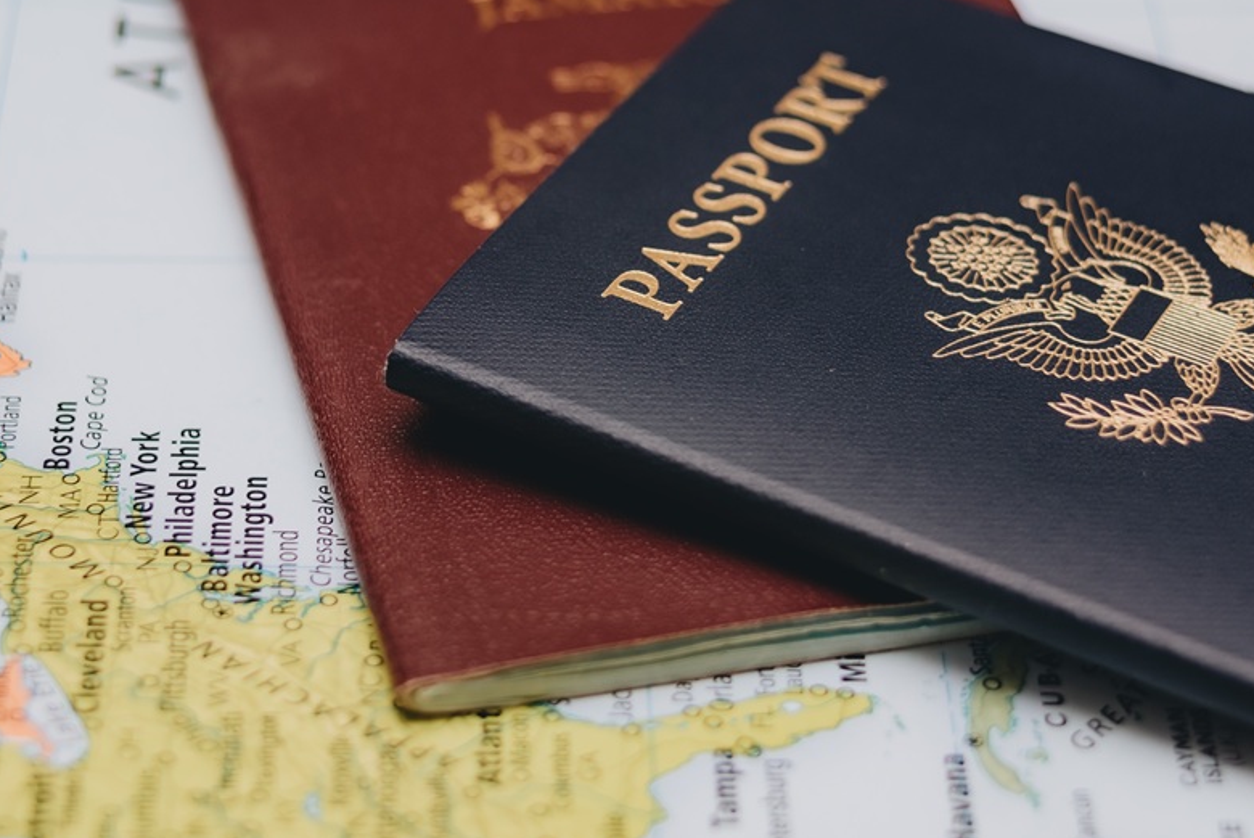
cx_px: 667
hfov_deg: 20.4
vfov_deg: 13.7
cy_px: 295
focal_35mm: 100
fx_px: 3485
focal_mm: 65
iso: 320
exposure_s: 1/160
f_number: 4.8
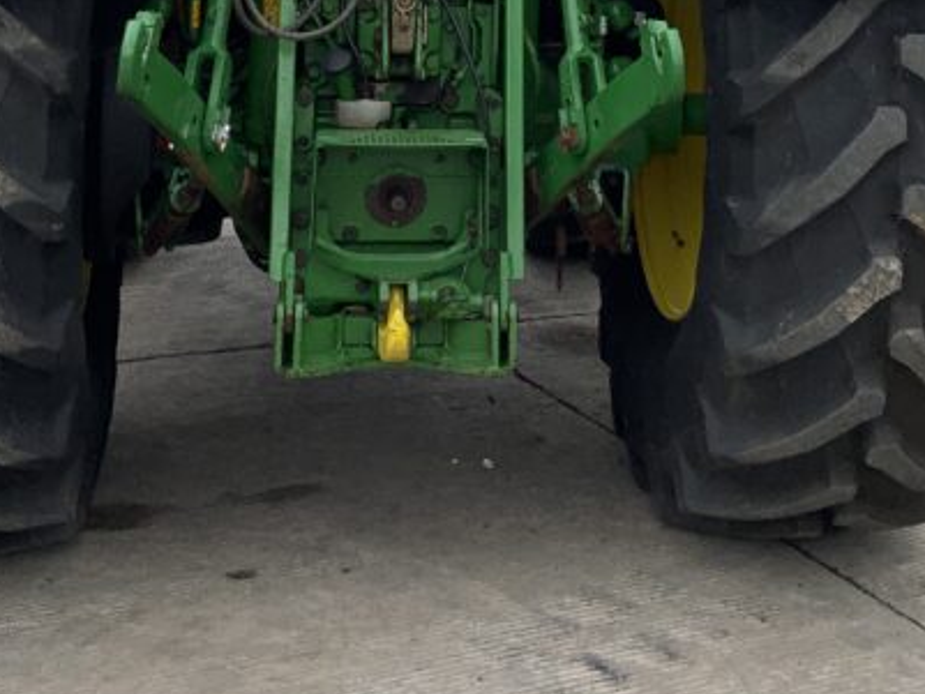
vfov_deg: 18.9
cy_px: -120
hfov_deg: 26.3
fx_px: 1978
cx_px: 540
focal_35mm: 74
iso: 16
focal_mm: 3
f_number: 1.8
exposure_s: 1/1577
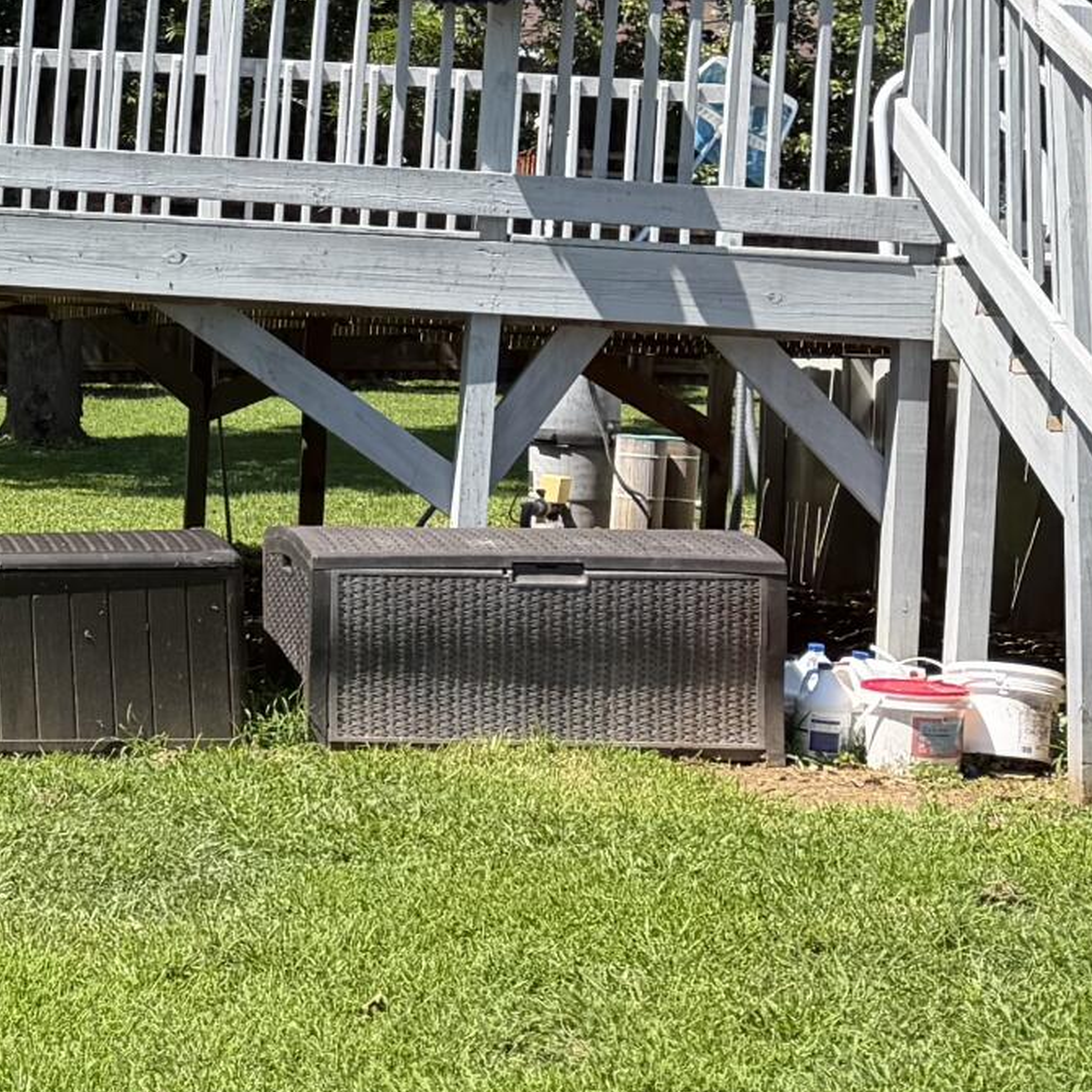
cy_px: 236
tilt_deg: +1.5
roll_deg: -3.4
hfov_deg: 15.4
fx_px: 3391
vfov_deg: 18.2
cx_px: -953
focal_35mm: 95
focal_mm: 6.76
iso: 80
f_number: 1.78
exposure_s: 1/2110
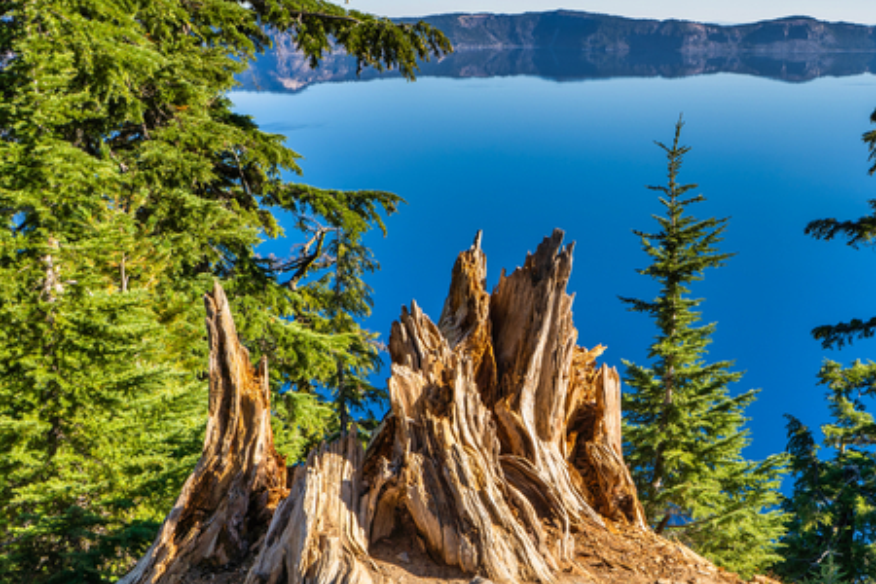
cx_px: 543
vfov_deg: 28.8
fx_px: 1134
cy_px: 344
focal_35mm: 47
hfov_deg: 41.9
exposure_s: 1/160
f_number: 8
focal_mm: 25
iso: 100
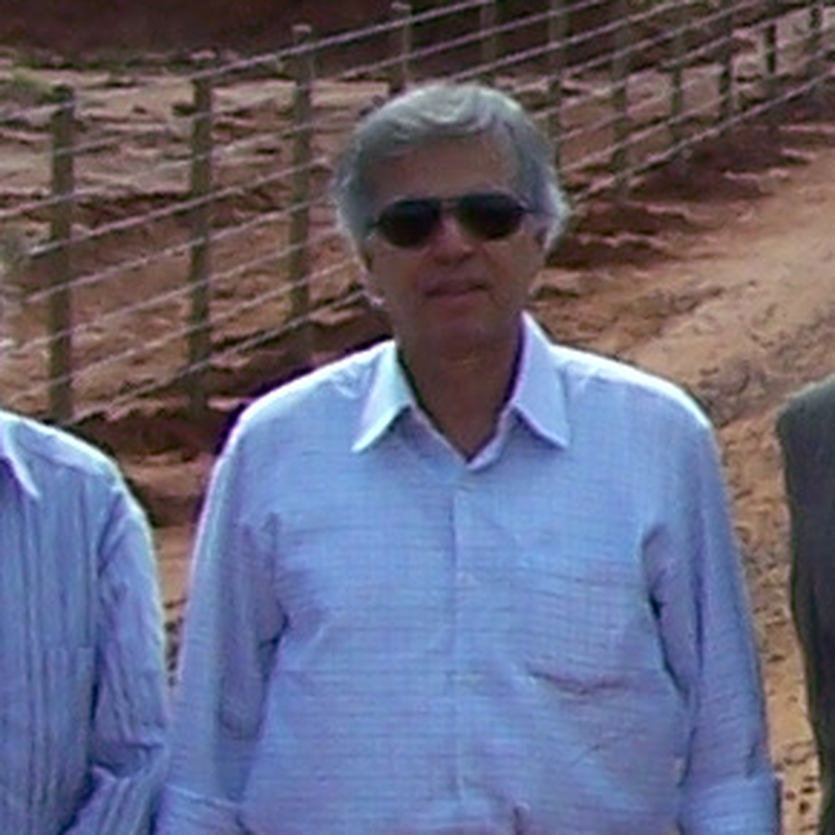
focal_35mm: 328
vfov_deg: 5.3
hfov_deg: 5.1
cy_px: 213
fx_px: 8951
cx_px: 2537
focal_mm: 6.3
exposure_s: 1/640
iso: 80
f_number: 4
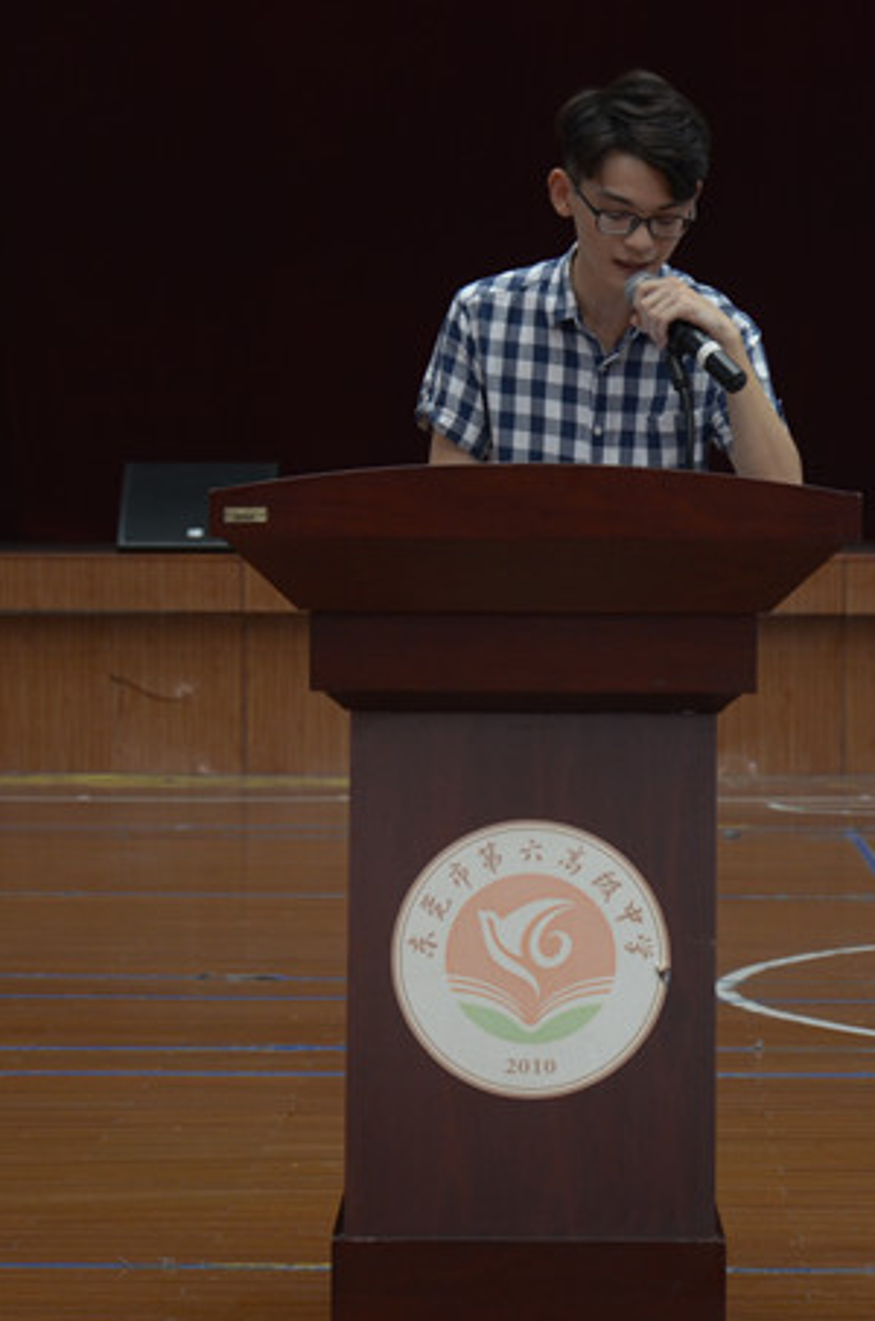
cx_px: 526
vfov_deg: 14.8
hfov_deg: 9.8
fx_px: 5091
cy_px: 592
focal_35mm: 139
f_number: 6.3
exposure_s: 1/50
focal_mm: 70
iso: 640
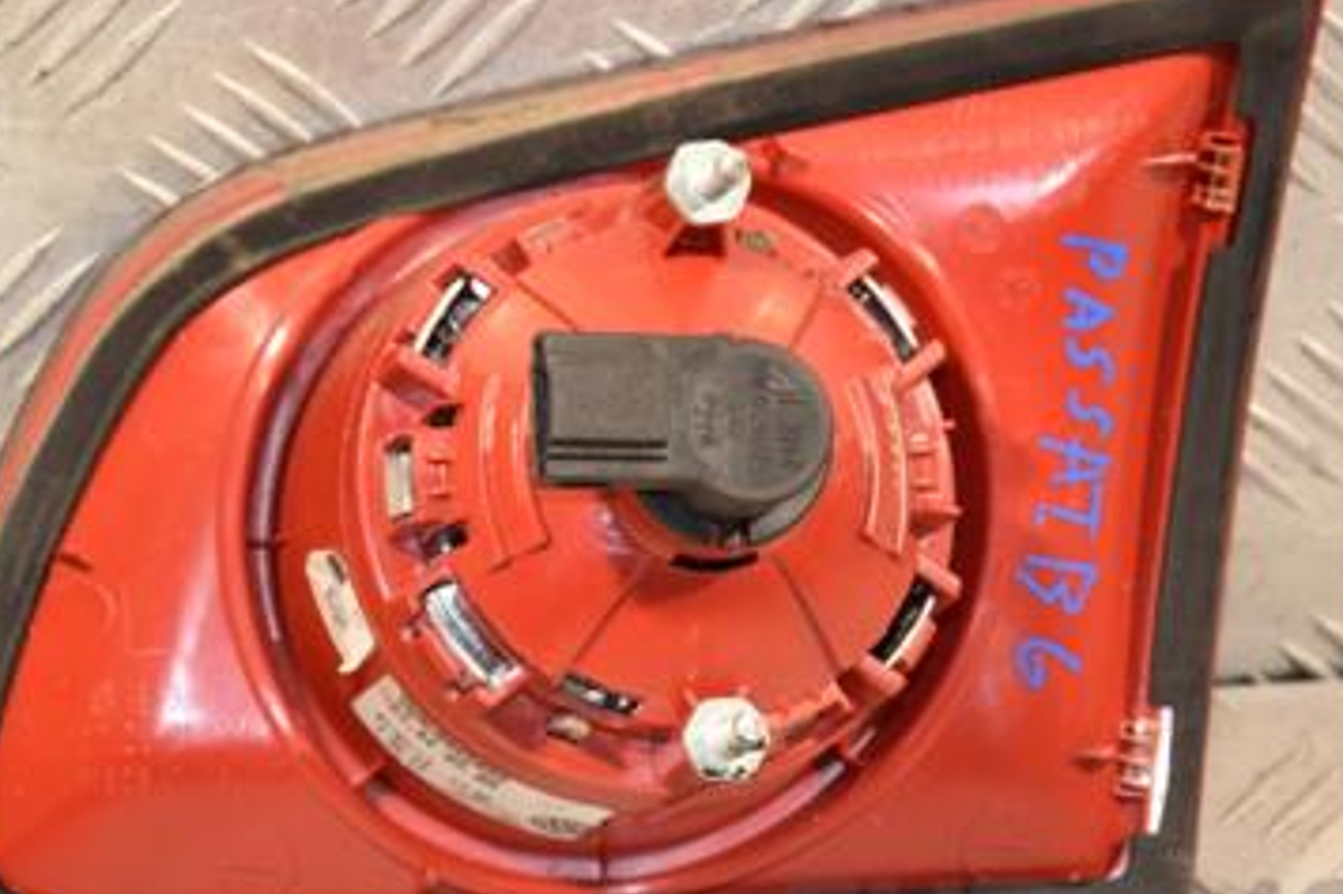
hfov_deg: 12.3
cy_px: 434
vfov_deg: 8.2
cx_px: 713
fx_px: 6227
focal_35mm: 167
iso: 800
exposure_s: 1/125
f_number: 5.3
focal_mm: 66
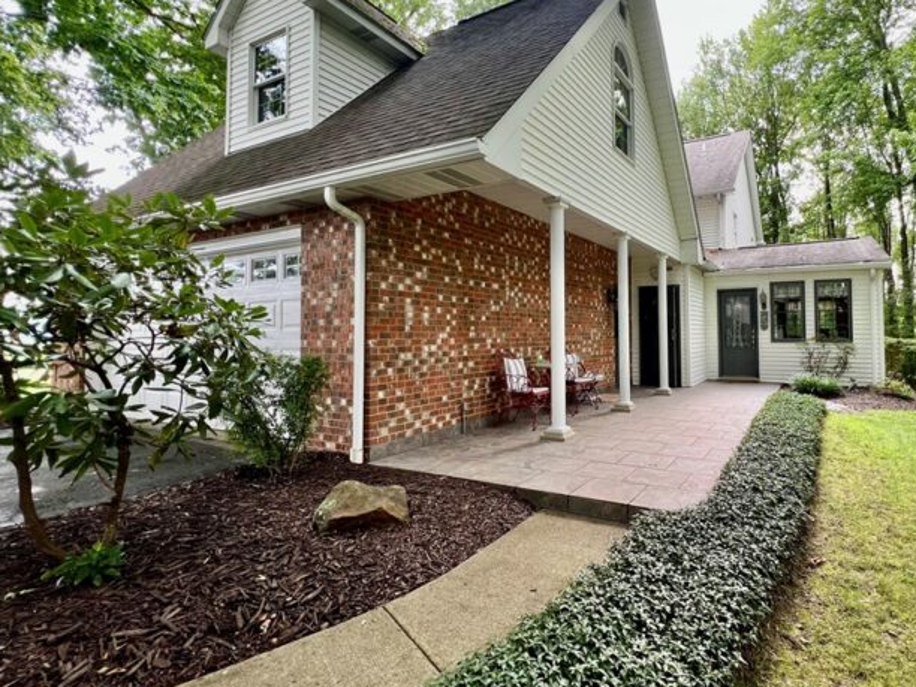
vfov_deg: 74.6
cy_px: 319
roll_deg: +0.4
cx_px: 587
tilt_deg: +2.6
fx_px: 450
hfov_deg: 88.7
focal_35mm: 17
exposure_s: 1/99
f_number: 1.8
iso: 80
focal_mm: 1.57
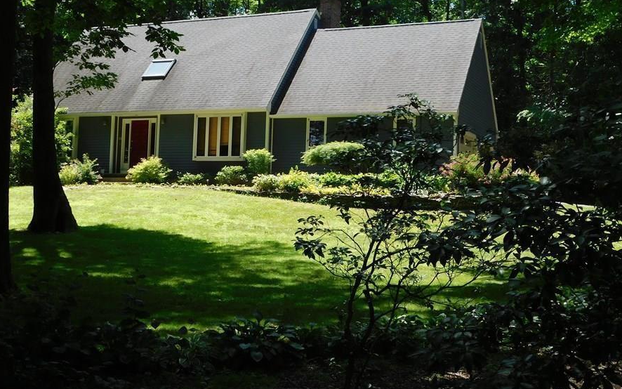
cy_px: 162
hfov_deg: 41.0
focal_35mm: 49
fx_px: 831
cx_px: 273
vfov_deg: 26.3
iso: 125
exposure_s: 1/400
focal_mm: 7.1
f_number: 3.6
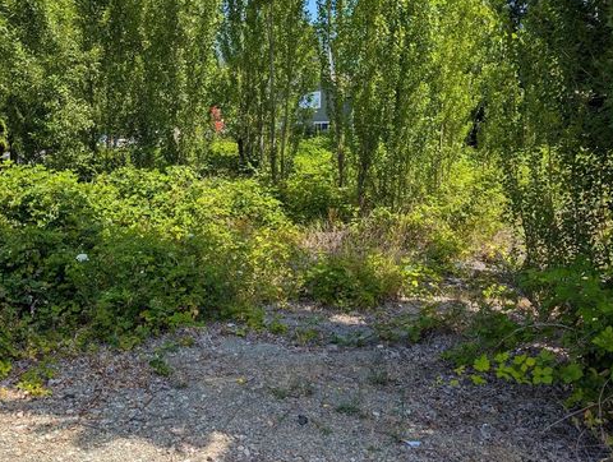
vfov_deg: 43.8
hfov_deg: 56.4
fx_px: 568
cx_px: 257
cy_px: 165
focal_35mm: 32
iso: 19
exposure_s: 1/474
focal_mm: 6.9
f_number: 1.68
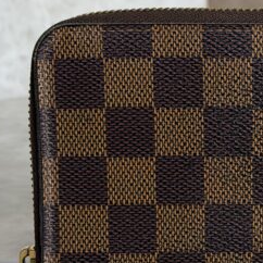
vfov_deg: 12.5
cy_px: 153
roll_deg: +0.4
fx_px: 1203
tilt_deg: -14.4
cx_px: 230
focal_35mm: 140
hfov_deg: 12.4
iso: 80
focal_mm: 6.76
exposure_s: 1/120
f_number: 1.78
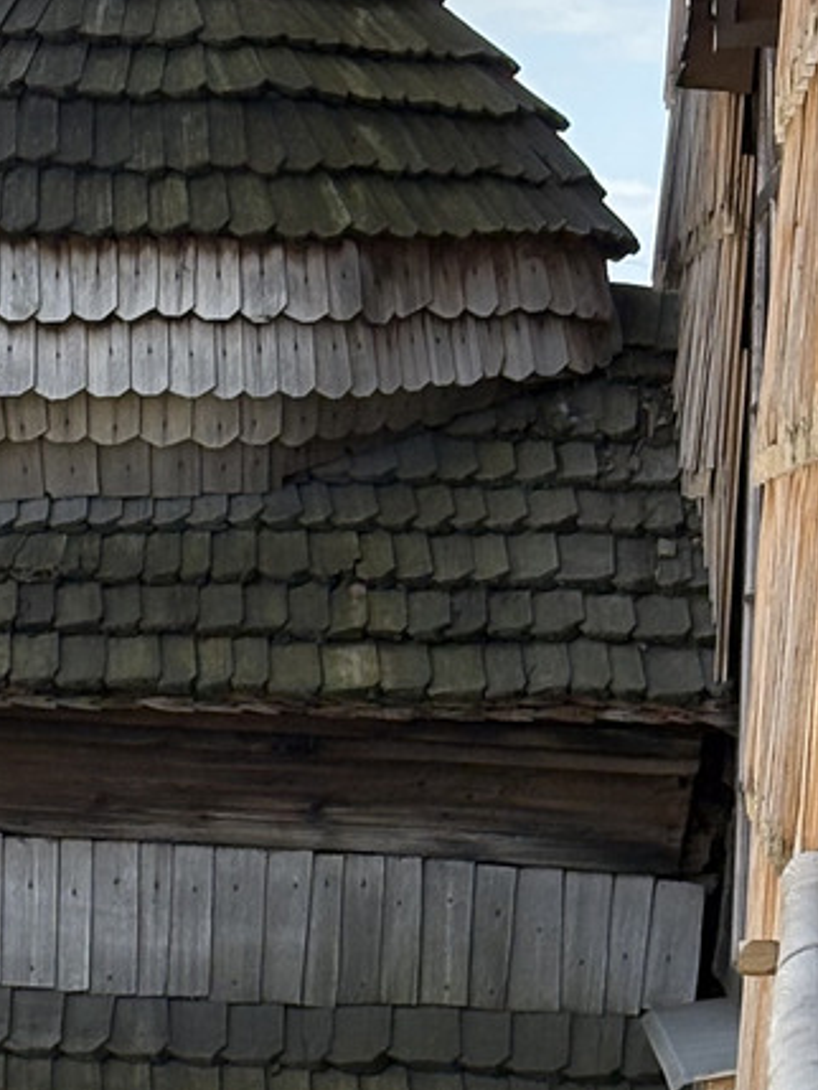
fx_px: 6109
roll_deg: +0.0
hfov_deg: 7.6
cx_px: -155
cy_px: 925
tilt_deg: -3.0
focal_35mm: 194
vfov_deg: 10.2
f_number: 1.6
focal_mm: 5.96
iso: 40
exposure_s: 1/1422
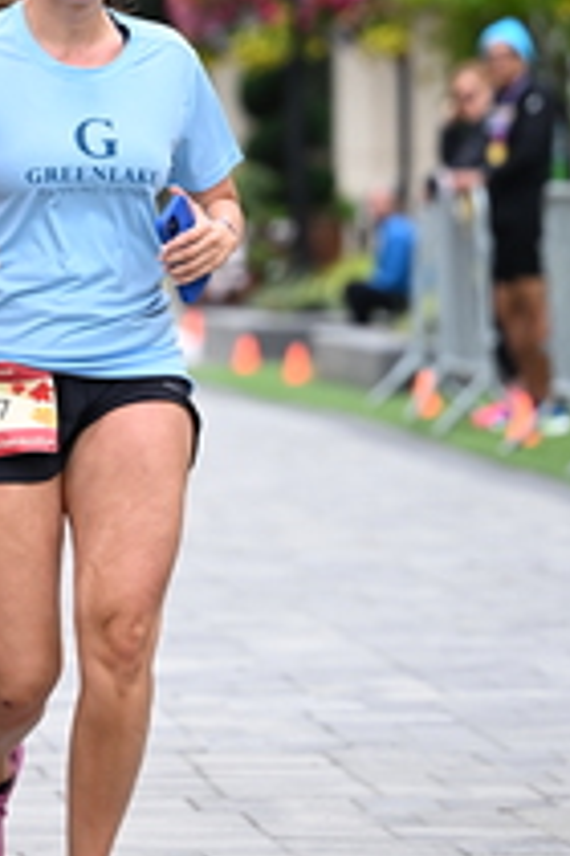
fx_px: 7457
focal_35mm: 314
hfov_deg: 4.4
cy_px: 122
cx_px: -108
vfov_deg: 6.6
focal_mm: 120
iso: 640
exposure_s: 1/2000
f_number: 2.8
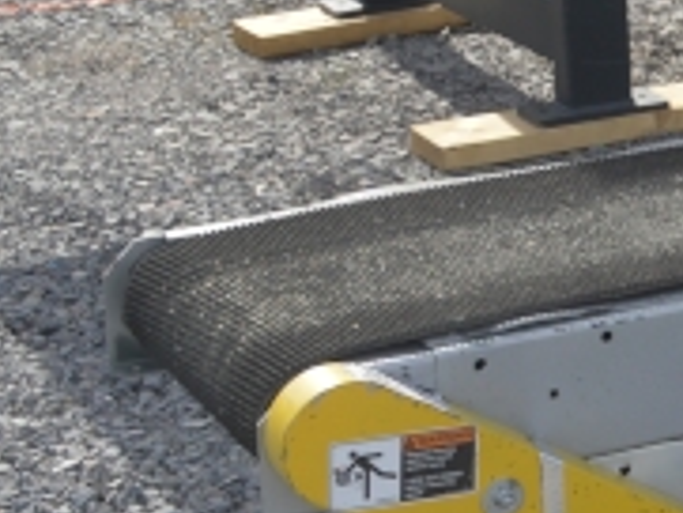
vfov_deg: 7.4
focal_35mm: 199
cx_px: 1740
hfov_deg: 8.8
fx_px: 3922
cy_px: -145
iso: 100
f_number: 7.1
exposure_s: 1/200
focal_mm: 25
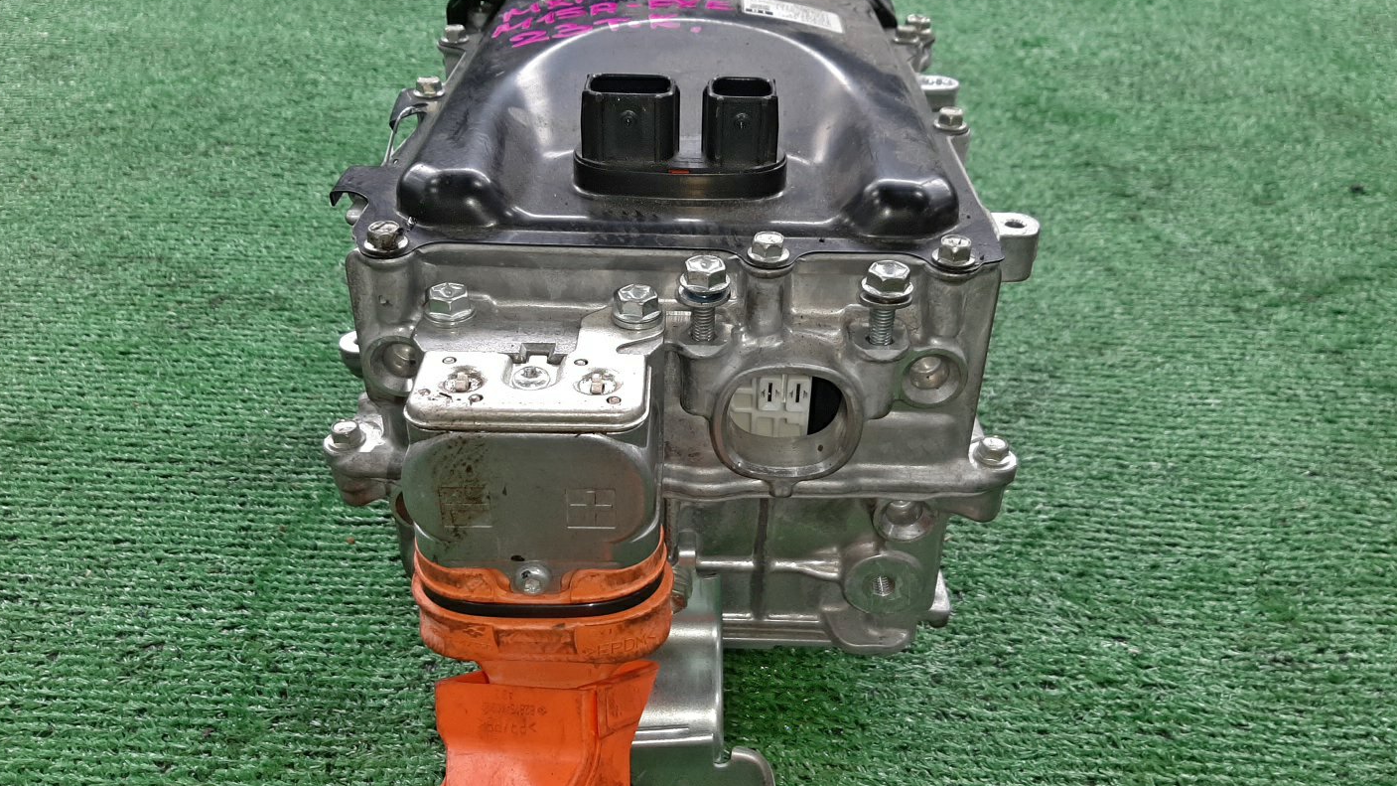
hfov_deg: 66.1
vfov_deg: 40.1
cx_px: 688
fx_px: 1074
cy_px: 426
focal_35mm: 29
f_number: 1.7
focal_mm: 3.93
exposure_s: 1/50
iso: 75
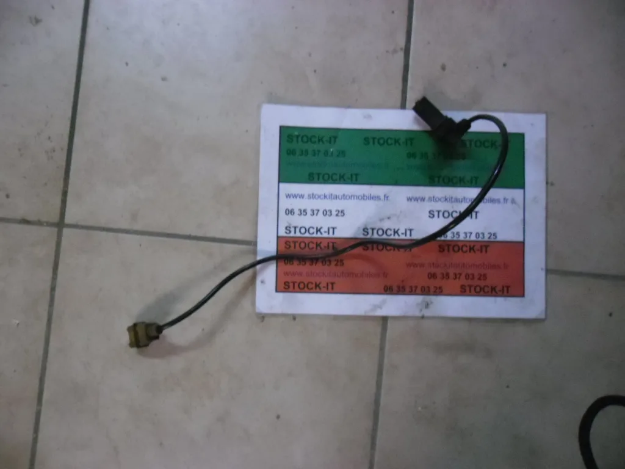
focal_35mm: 27
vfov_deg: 51.4
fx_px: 487
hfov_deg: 65.3
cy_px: 234
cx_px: 312
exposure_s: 1/22
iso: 800
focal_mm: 4.9
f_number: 3.5
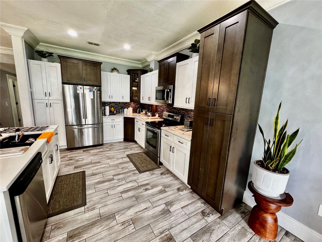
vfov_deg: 85.7
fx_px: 130
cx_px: 161
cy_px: 121
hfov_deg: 102.1
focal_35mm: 14
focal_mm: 2.22
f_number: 2.2
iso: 250
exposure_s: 1/60
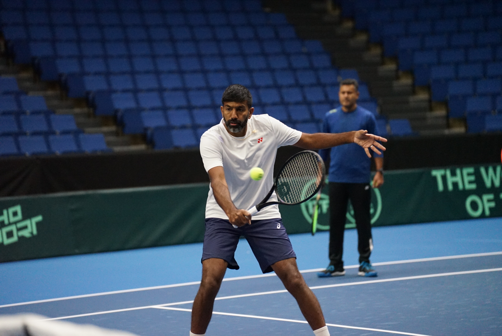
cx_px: 251
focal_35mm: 136
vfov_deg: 10.1
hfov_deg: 15.1
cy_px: 168
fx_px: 1898
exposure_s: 1/1250
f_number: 2.8
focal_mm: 136
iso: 6400
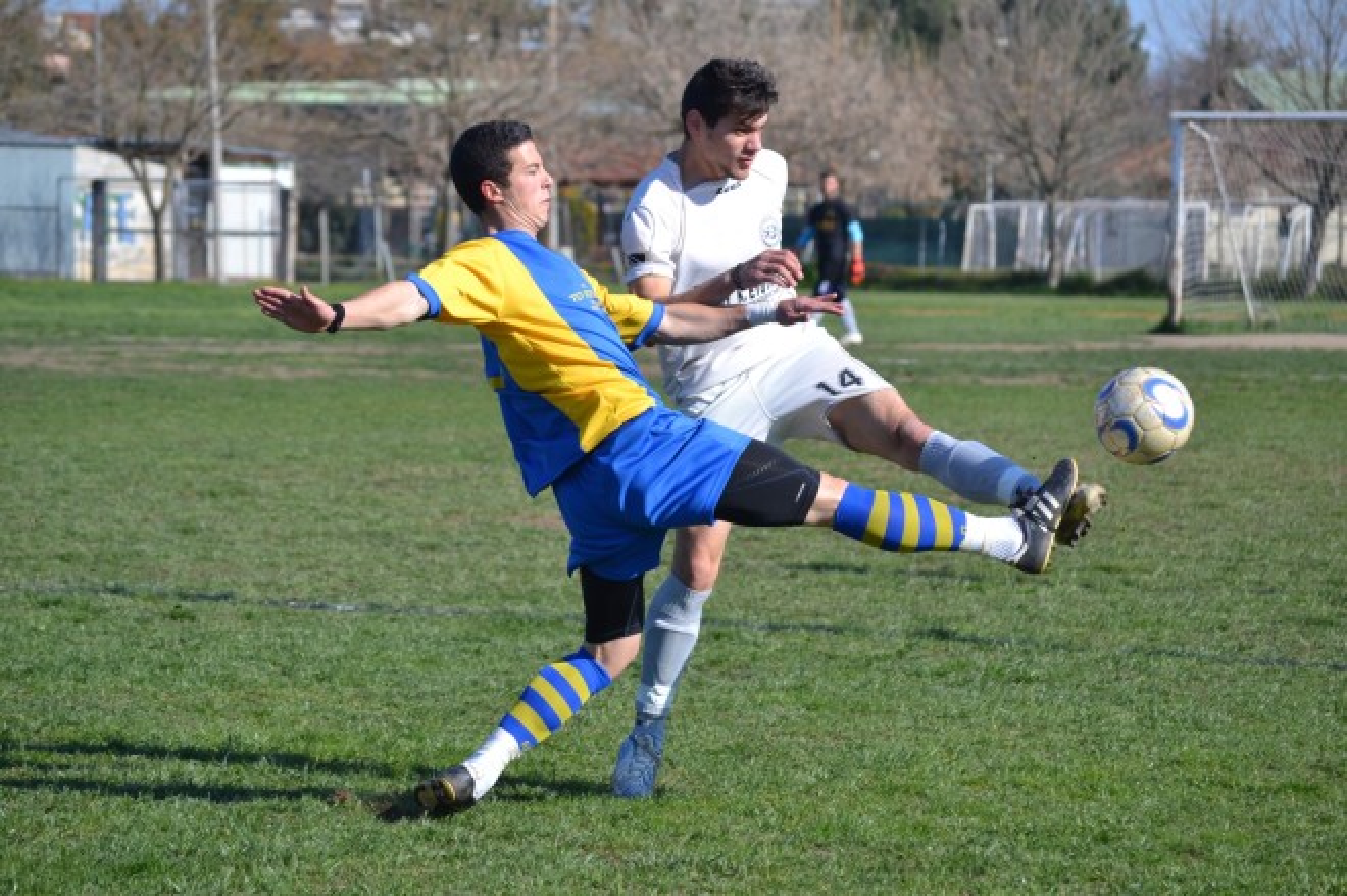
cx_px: 674
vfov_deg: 8.3
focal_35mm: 165
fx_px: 6169
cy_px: 448
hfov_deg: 12.5
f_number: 6.3
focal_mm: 110
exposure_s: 1/1600
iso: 400
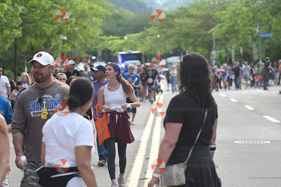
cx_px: 140
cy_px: 94
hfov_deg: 12.2
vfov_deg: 8.2
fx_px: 1312
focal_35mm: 168
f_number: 4
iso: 1250
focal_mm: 112
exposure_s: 1/1000
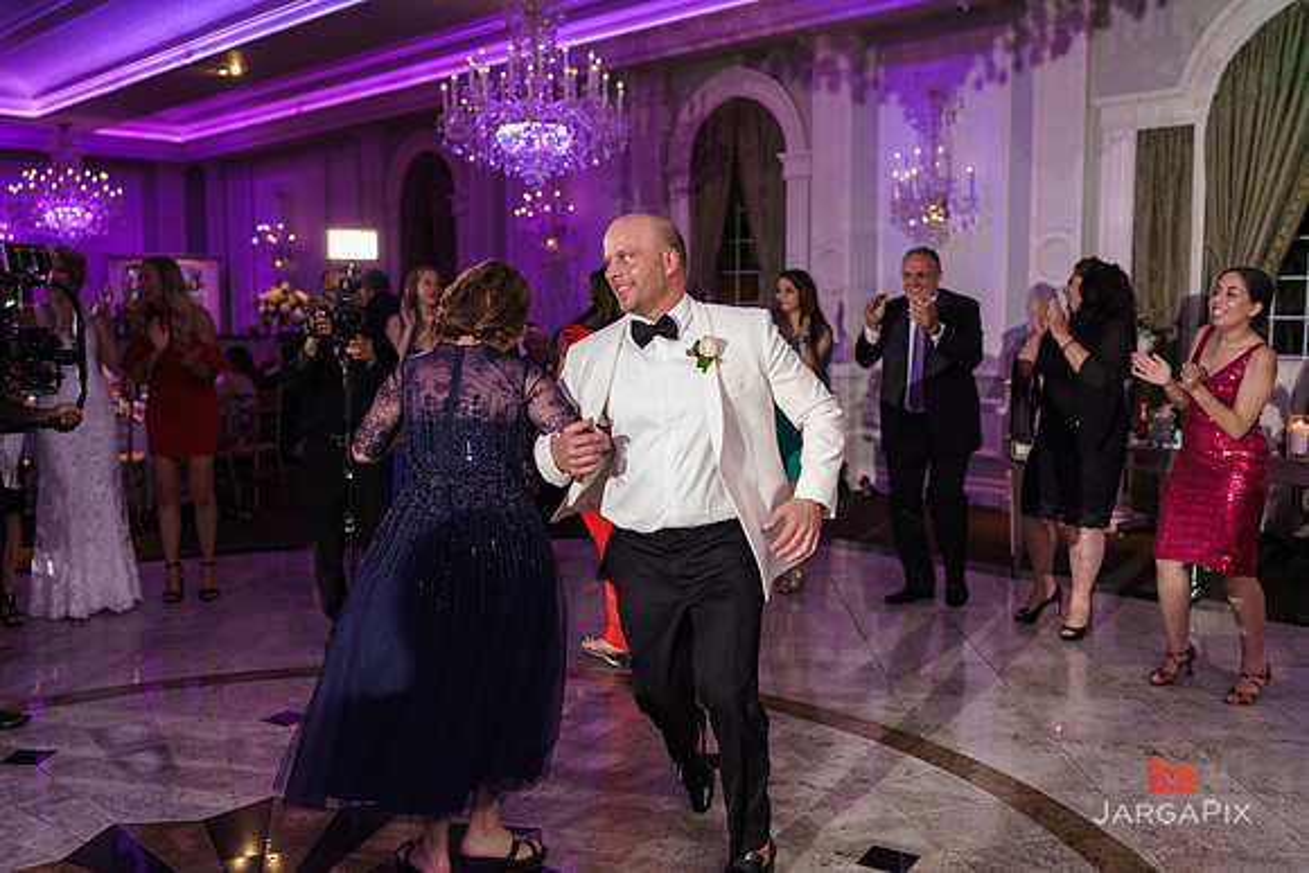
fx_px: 1273
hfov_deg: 54.4
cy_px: 436
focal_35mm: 35
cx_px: 654
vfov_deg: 37.9
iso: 1600
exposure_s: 1/200
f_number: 2
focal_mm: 35
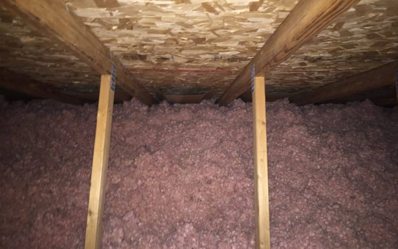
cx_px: 198
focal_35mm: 31
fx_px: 336
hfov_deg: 61.2
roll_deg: -0.8
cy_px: 112
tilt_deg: -23.2
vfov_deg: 40.6
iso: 250
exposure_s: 1/16
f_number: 2.2
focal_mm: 4.15
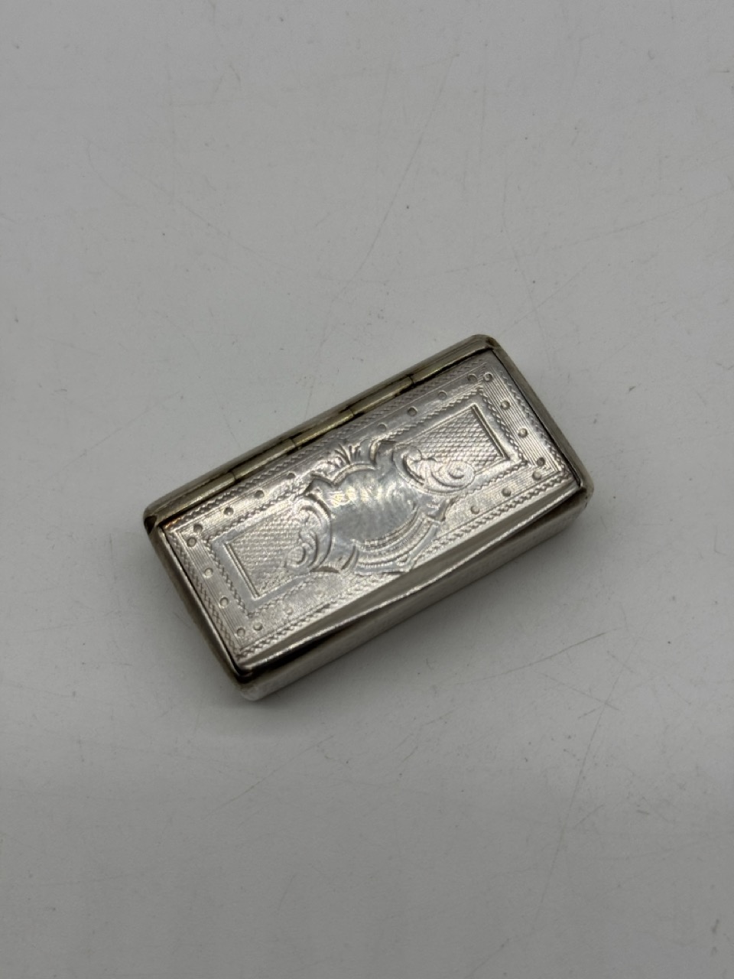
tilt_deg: -69.9
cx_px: 367
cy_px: 490
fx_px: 1357
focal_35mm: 48
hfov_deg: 30.3
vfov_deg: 39.7
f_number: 1.78
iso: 64
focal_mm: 6.76
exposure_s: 1/1133
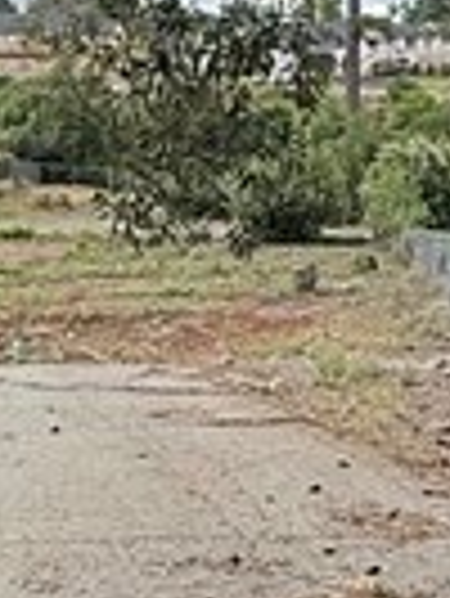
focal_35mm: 108
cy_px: 504
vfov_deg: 18.0
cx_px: 207
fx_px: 1869
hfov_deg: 13.7
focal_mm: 2.22
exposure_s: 1/853
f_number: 2.2
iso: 50
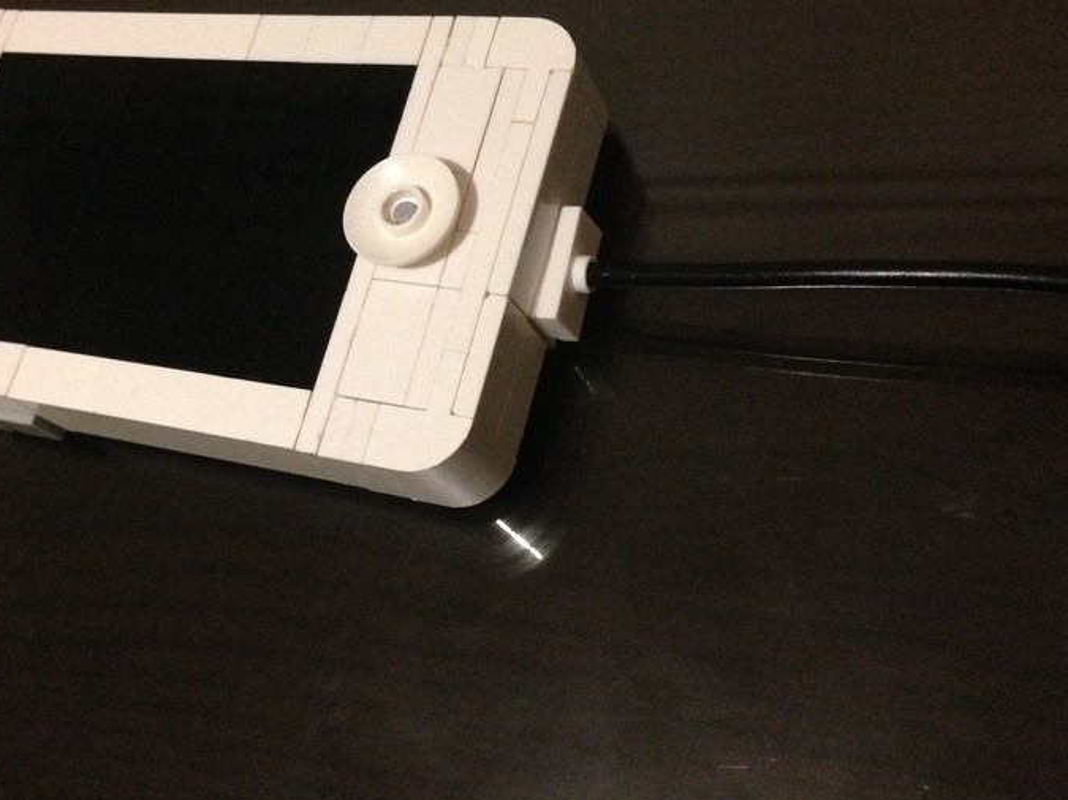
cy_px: 293
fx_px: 1357
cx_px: 464
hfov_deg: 42.9
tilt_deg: -56.5
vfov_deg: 32.7
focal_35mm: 44
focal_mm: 4.12
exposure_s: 1/15
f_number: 2.4
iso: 800
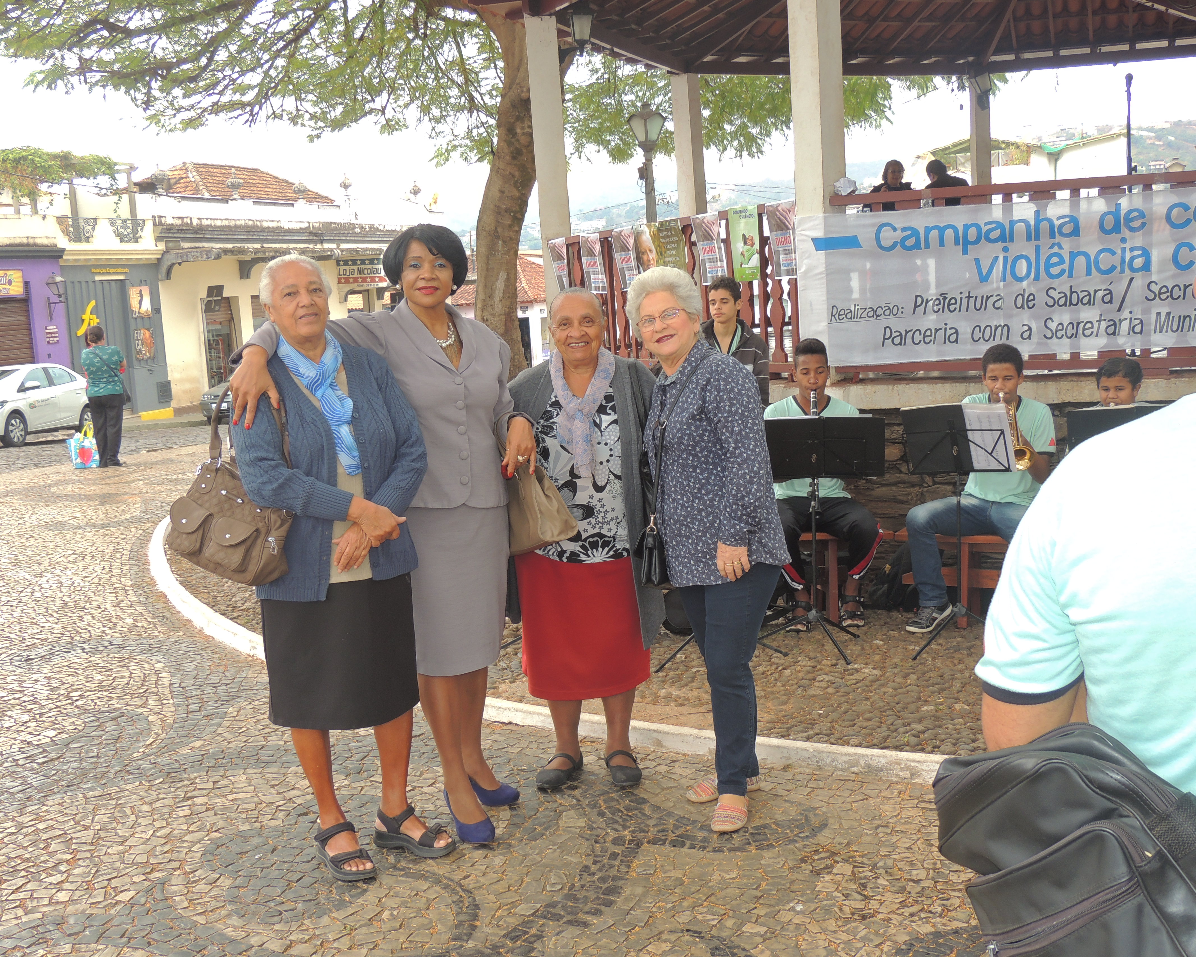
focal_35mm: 37
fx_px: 1310
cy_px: 481
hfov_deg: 49.1
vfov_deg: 40.1
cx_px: 575
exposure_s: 1/80
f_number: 3.3
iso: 100
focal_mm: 6.2
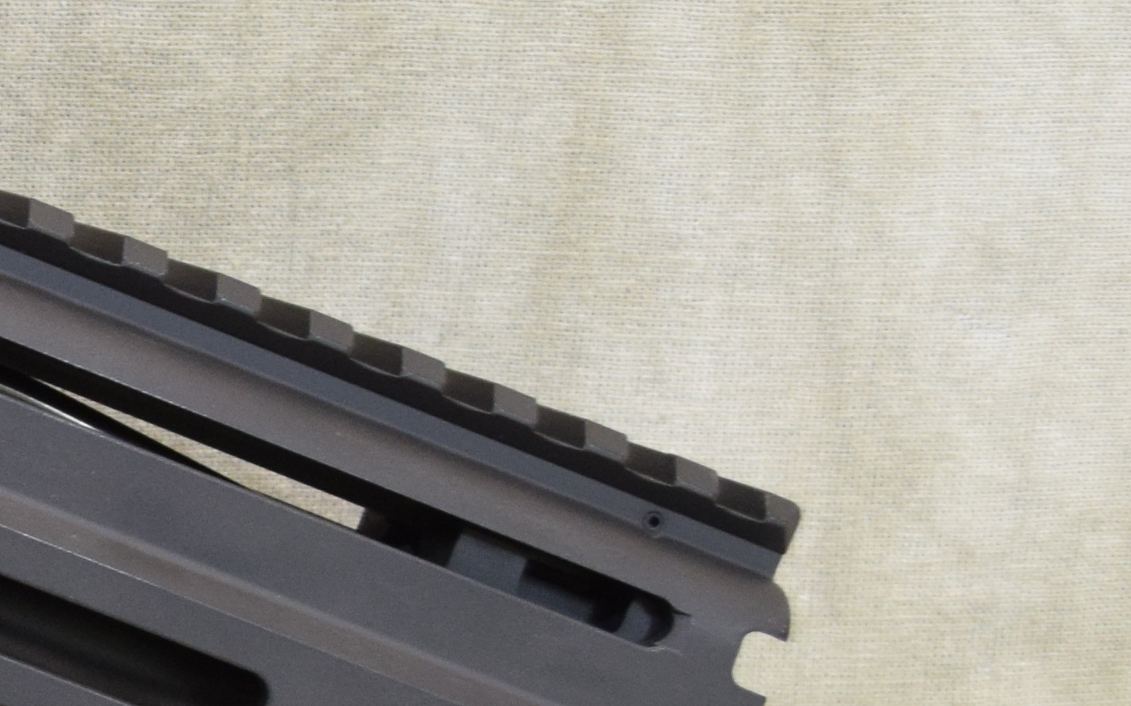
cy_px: 253
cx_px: -1143
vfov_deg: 9.3
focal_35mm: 141
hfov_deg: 12.9
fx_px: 4346
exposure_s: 1/125
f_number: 6.3
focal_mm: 22
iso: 800
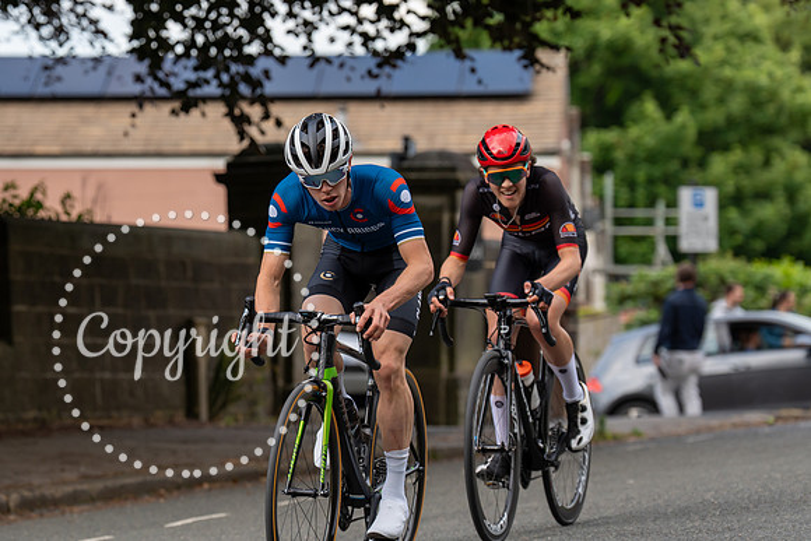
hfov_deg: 12.1
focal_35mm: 169
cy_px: 191
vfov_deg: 8.1
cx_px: 370
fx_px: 3818
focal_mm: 131
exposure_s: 1/800
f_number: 3.5
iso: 400
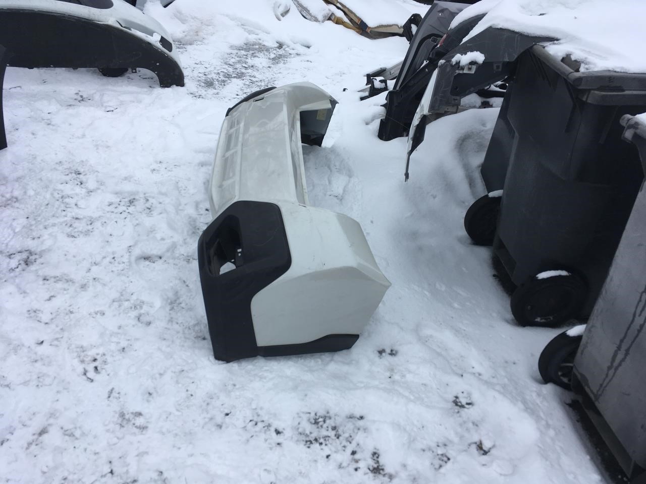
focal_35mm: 29
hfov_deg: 61.7
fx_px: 541
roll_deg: -8.8
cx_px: 323
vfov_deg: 48.2
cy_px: 242
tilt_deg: -30.8
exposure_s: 1/2079
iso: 25
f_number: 2.2
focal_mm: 4.15
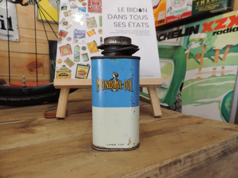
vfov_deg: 56.8
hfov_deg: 71.6
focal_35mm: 24
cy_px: 89
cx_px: 119
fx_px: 165
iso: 220
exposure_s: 1/30
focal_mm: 4.3
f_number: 3
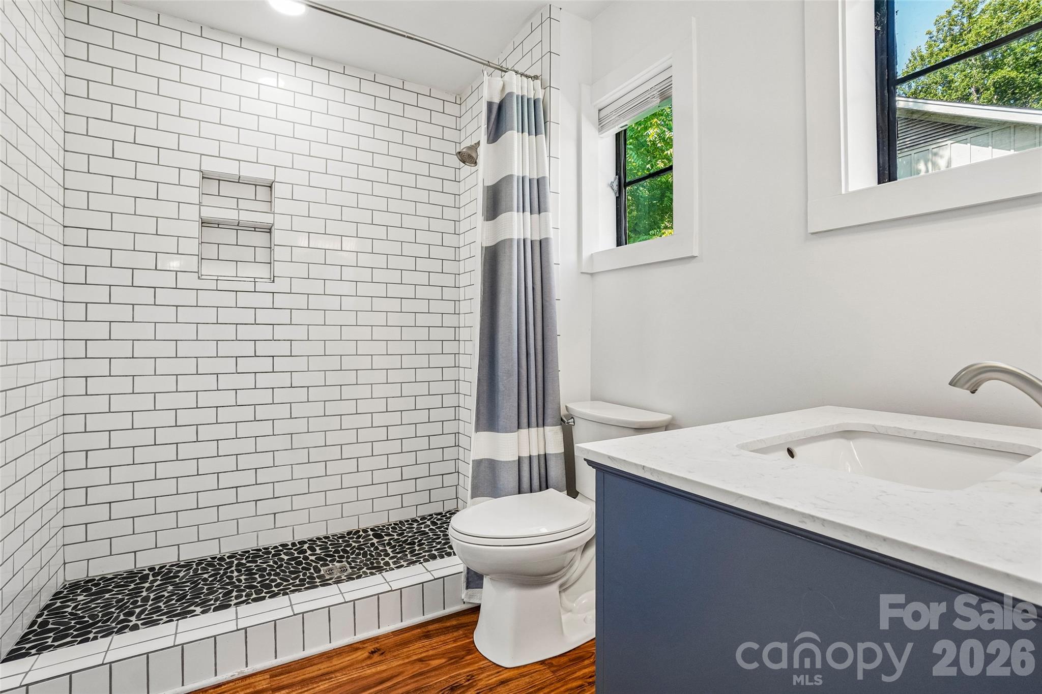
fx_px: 434
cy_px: 347
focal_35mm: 15
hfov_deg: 100.4
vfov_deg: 77.3
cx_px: 521
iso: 400
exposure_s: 1/30
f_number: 8
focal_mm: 10
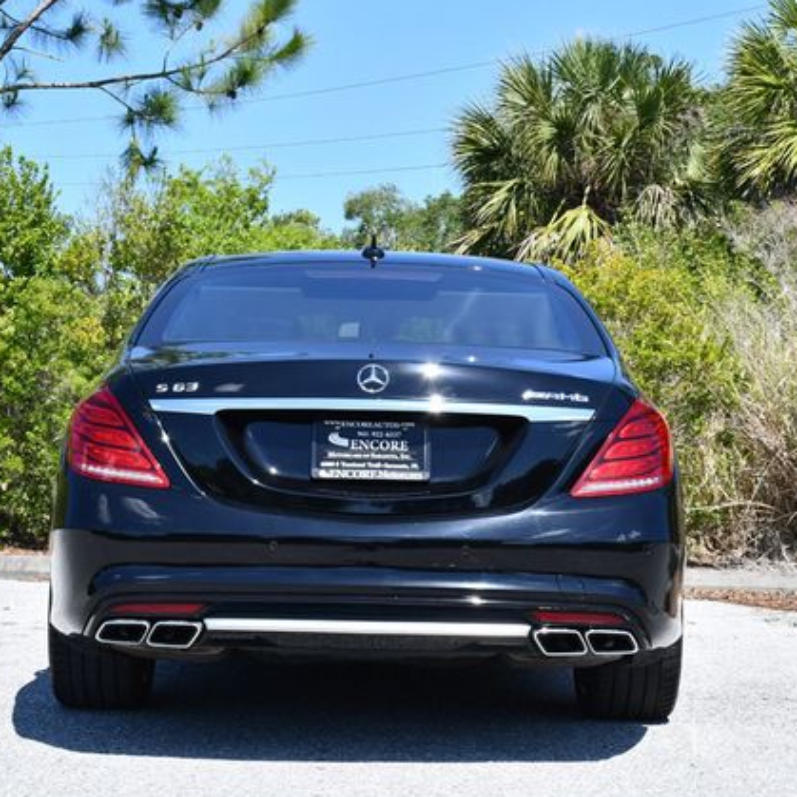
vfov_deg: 22.2
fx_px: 2032
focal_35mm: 78
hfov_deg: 22.2
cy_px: 403
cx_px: 369
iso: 180
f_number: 8
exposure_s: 1/250
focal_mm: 30
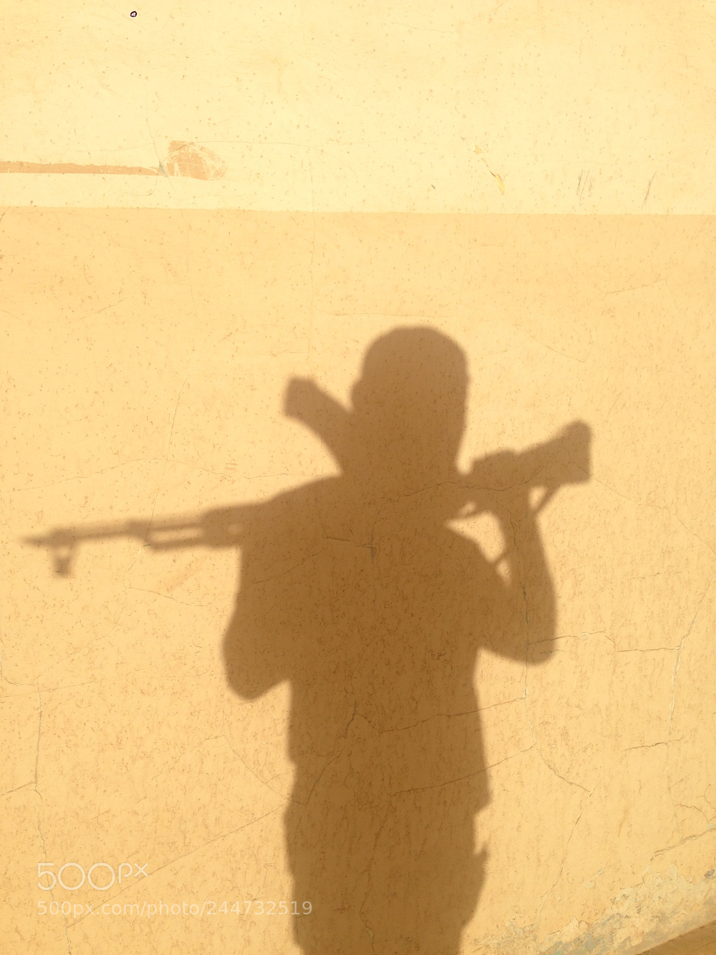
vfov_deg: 55.4
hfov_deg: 42.9
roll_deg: +2.3
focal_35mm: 33
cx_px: 358
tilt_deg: -12.0
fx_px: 910
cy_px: 478
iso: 50
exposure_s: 1/1869
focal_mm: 4.12
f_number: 2.4
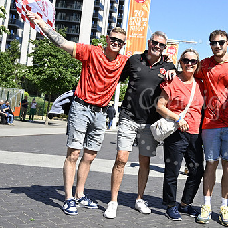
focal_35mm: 52
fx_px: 387
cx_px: 191
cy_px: 102
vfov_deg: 32.8
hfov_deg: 31.7
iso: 1000
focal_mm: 24
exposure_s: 1/6400
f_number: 4
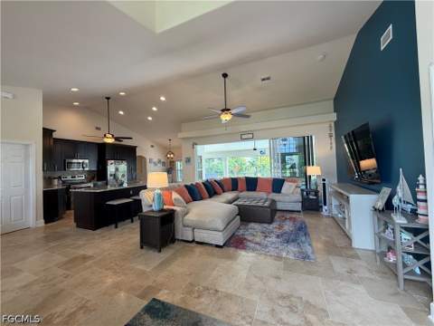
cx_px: 217
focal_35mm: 14
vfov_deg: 85.7
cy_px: 163
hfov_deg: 102.1
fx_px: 176
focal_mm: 2.22
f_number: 2.2
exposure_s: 1/120
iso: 200
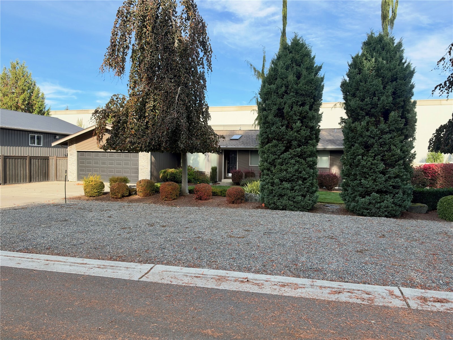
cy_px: 170
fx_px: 314
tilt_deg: -1.0
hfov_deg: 71.6
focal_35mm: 24
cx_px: 226
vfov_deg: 56.8
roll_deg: -0.4
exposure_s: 1/1330
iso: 100
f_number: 1.8
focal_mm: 6.93
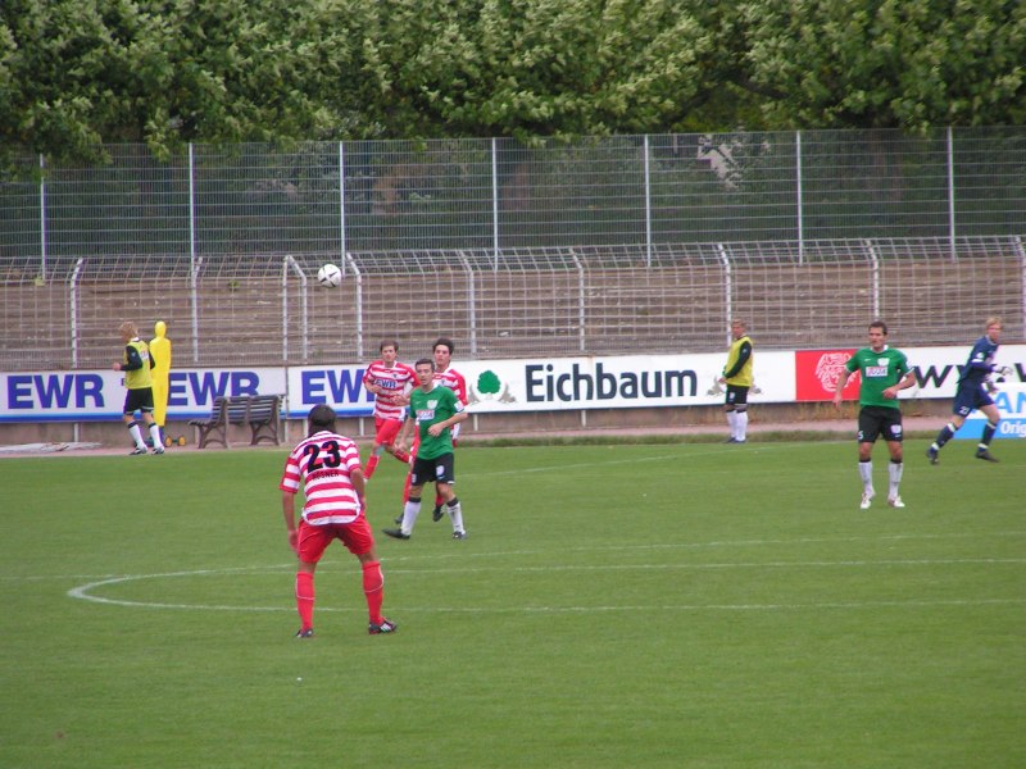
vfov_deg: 3.9
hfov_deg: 5.2
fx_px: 11263
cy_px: 384
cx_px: 513
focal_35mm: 380
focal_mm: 58
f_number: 3.5
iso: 100
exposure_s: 1/320
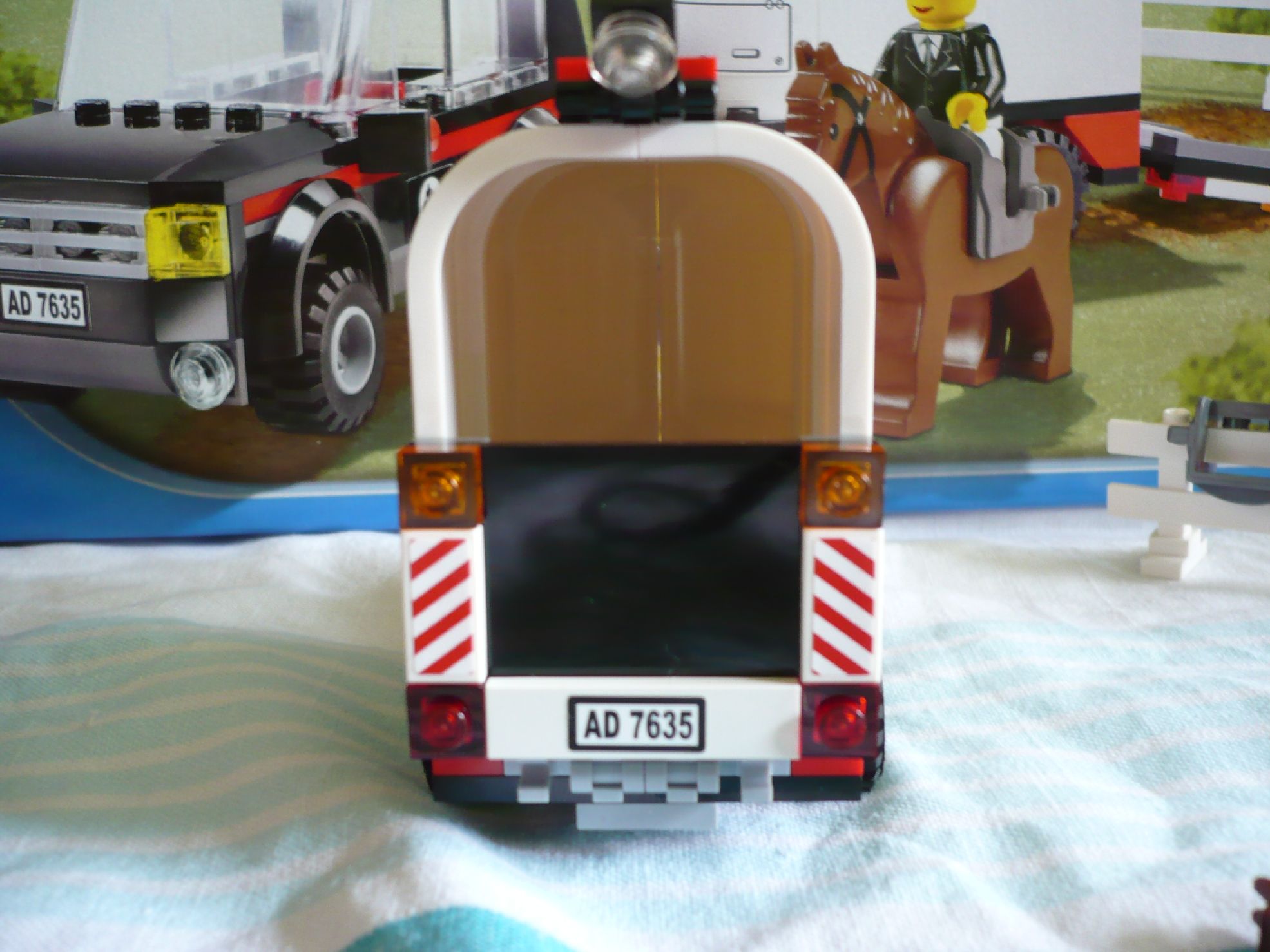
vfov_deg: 40.7
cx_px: 635
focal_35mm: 35
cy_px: 476
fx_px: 1284
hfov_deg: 52.6
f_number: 2.8
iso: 200
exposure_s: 1/25
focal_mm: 5.8
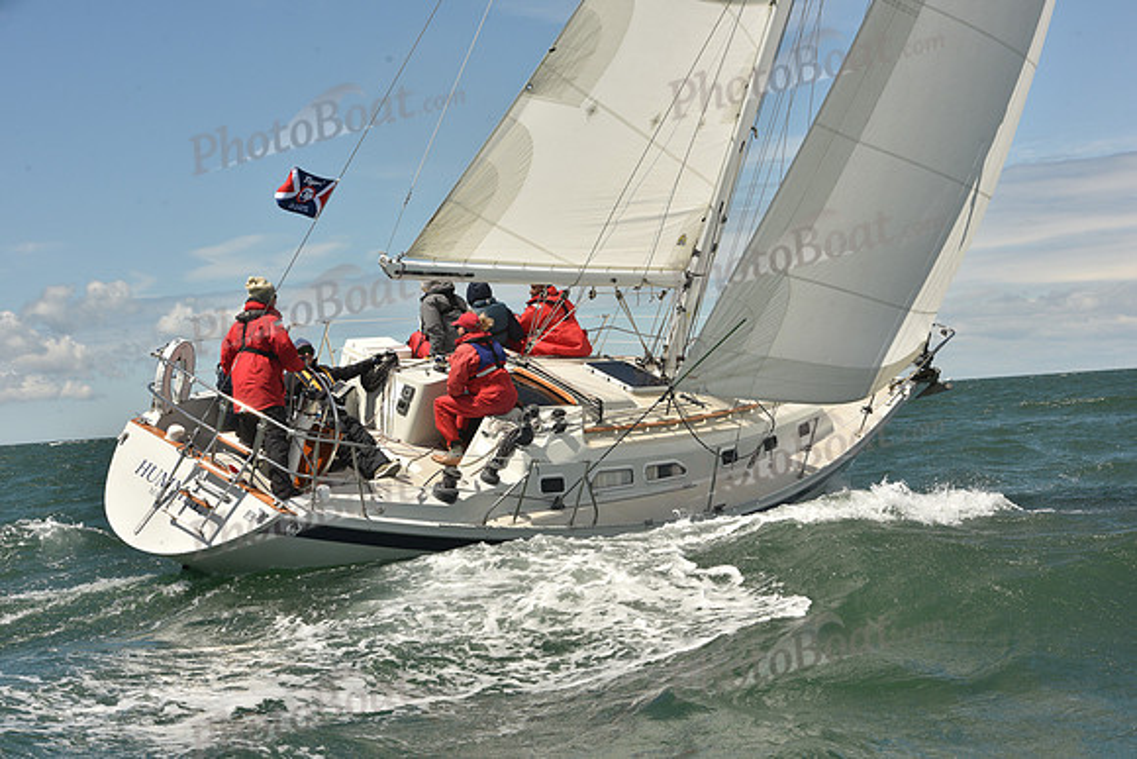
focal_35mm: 70
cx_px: 568
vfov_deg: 19.5
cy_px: 380
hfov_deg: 28.8
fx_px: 2211
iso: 320
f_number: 13
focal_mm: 70
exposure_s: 1/800
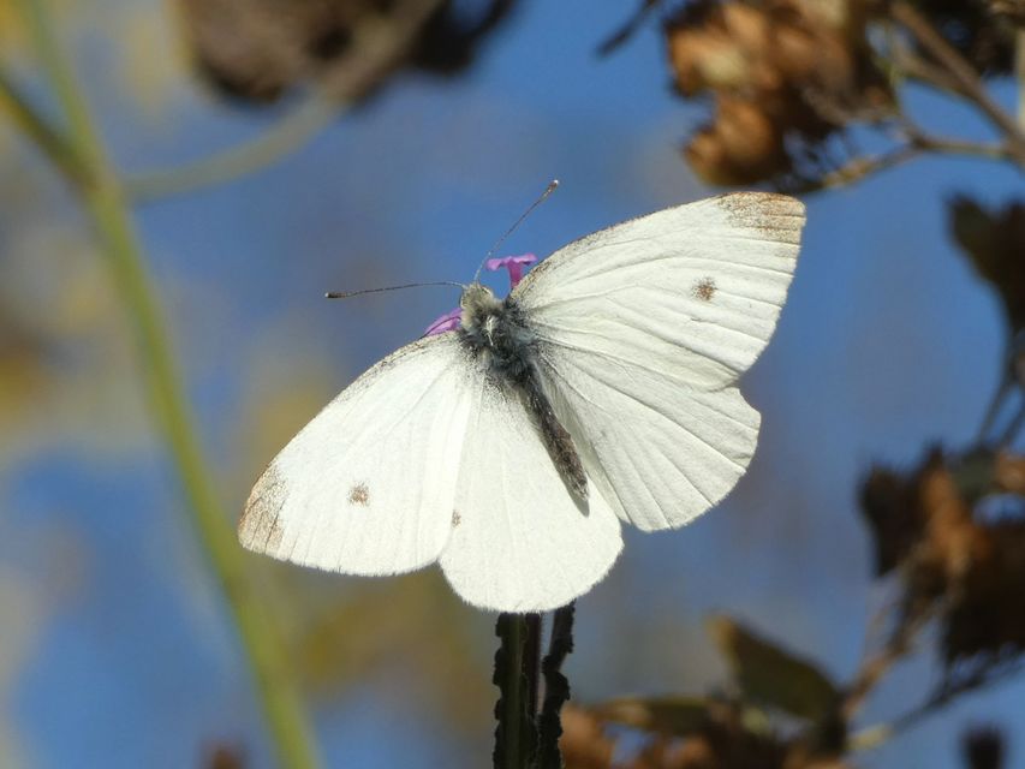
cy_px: 384
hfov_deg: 7.2
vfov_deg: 5.4
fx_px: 8114
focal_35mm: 274
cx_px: 512
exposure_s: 1/200
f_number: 5.5
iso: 80
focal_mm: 49.1
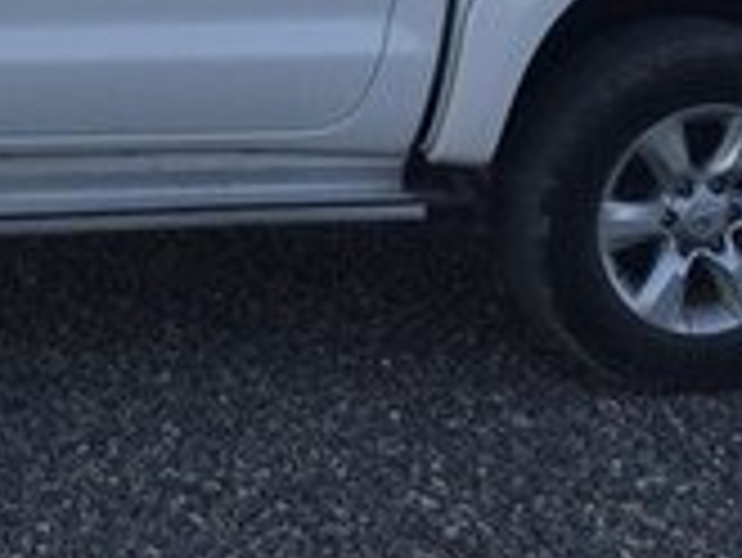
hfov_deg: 16.6
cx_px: -27
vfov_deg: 12.5
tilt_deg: -7.7
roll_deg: -1.6
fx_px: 2488
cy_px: -74
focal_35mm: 116
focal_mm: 4.15
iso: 32
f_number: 2.2
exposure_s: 1/412
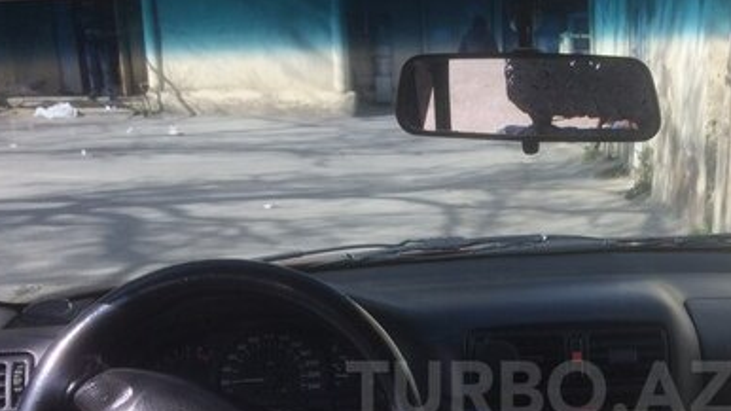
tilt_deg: -18.8
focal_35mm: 54
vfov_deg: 21.6
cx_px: 540
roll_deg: +0.6
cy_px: 389
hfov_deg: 37.6
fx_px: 1047
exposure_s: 1/977
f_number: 2.2
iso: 32
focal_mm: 4.15
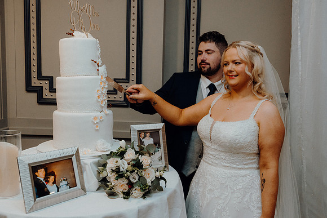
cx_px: 164
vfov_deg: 38.9
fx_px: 309
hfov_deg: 55.8
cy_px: 109
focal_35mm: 34
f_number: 5
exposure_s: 1/160
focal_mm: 34
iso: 2500
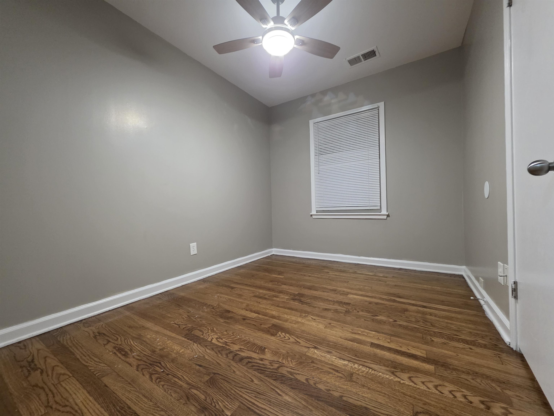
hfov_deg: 106.2
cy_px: 208
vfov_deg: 89.9
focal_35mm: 13
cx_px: 277
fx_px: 208
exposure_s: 1/60
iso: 500
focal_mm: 2.2
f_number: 1.9
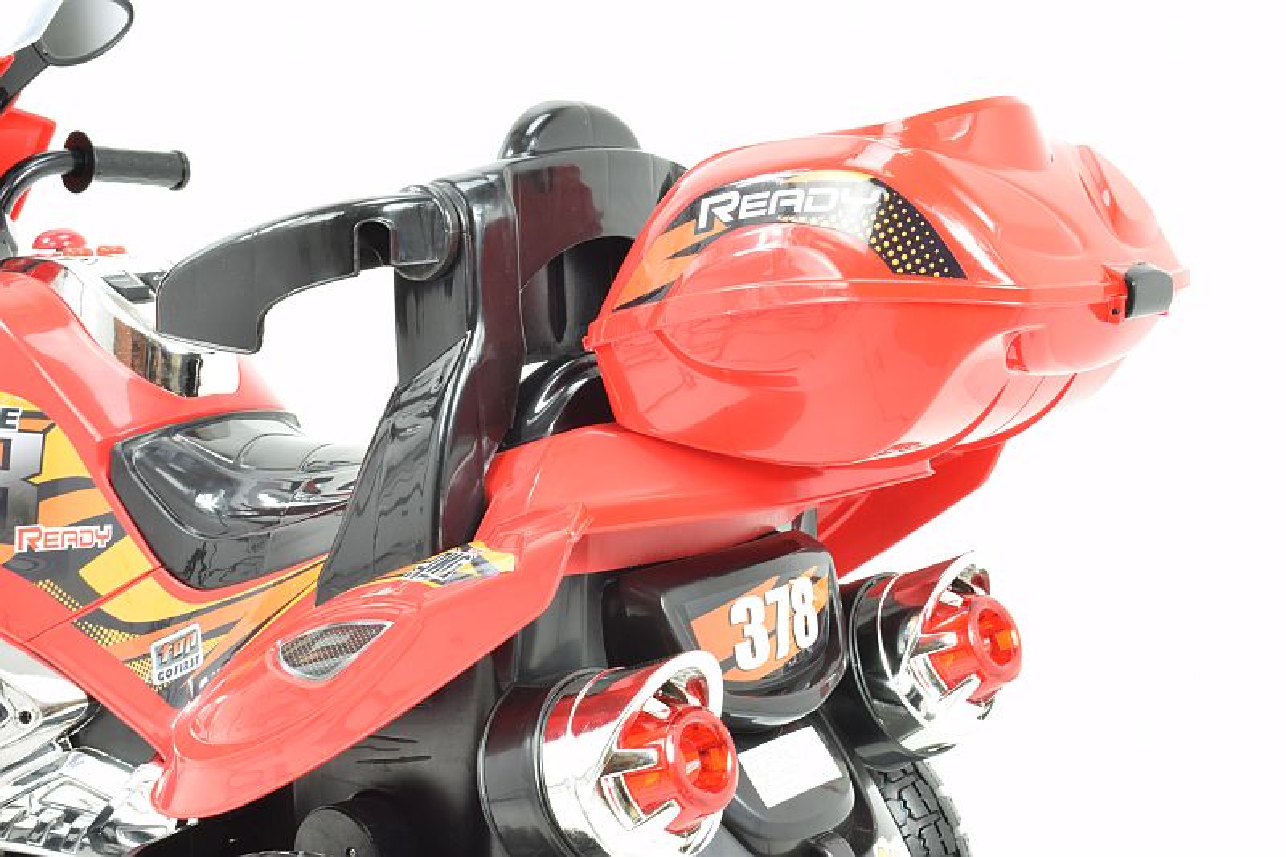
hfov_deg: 29.9
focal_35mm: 68
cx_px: 643
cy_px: 428
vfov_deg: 20.2
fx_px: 2411
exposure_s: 1/4
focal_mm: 45
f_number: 25
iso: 250
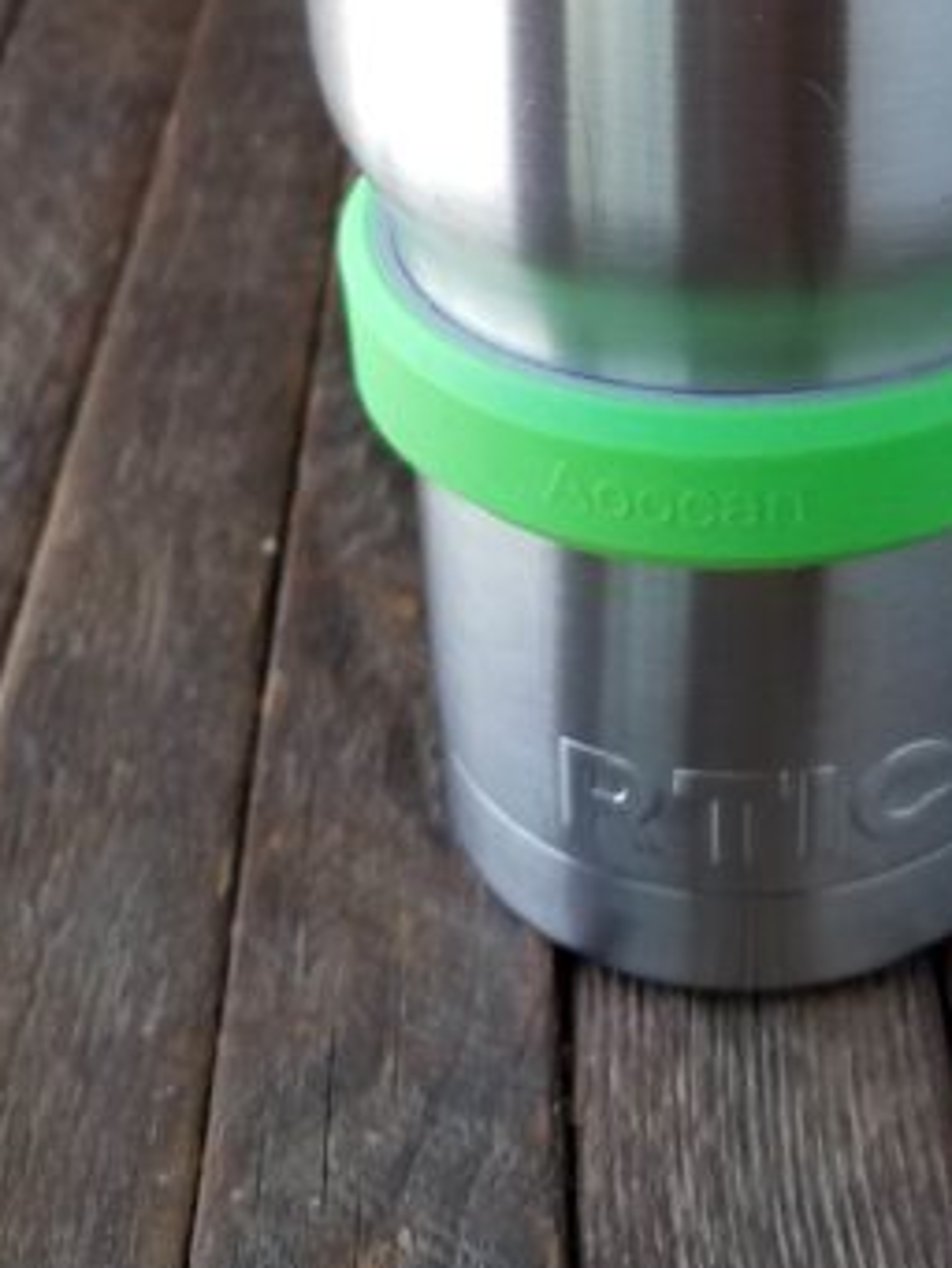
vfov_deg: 28.1
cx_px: 785
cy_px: -113
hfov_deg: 22.9
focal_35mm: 63
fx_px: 2309
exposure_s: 1/162
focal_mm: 4.2
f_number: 1.7
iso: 40
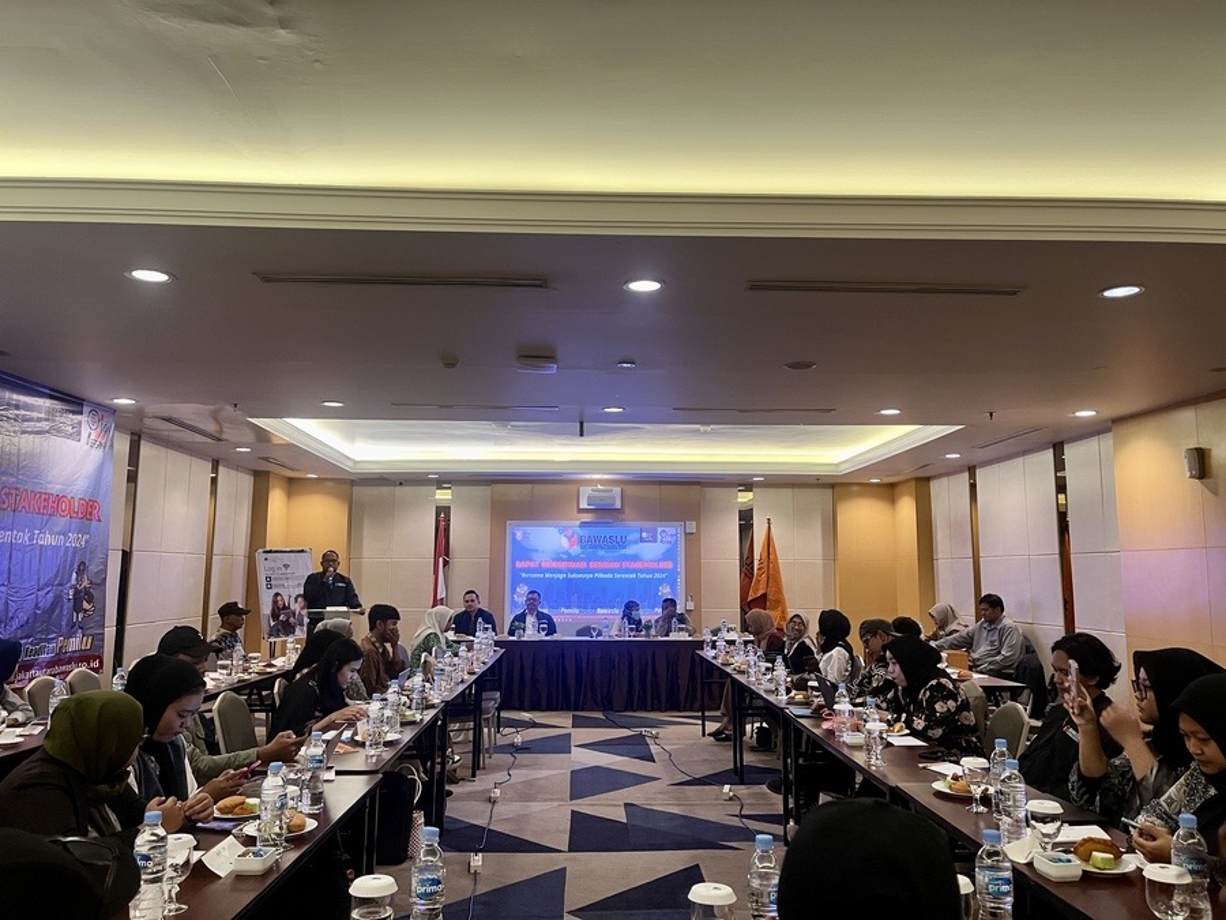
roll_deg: -0.1
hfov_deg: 67.3
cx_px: 613
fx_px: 921
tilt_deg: +7.0
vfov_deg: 53.1
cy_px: 460
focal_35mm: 26
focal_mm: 5.1
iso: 200
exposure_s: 1/50
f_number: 1.6
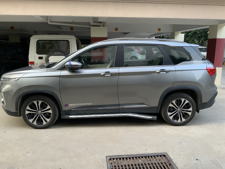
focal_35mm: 29
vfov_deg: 48.2
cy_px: 84
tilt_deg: -11.4
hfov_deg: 61.7
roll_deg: -0.9
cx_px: 112
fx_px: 188
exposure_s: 1/112
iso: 64
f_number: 1.8
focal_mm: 3
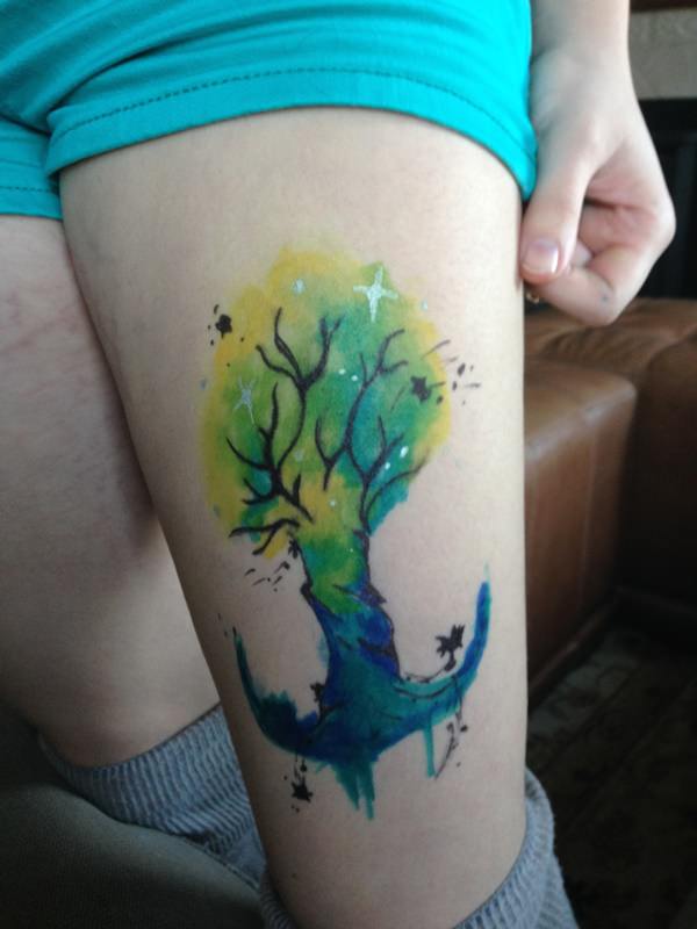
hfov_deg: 42.9
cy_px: 464
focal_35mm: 33
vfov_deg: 55.4
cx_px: 348
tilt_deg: -20.9
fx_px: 886
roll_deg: +1.4
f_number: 2.4
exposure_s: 1/20
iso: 100
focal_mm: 4.12
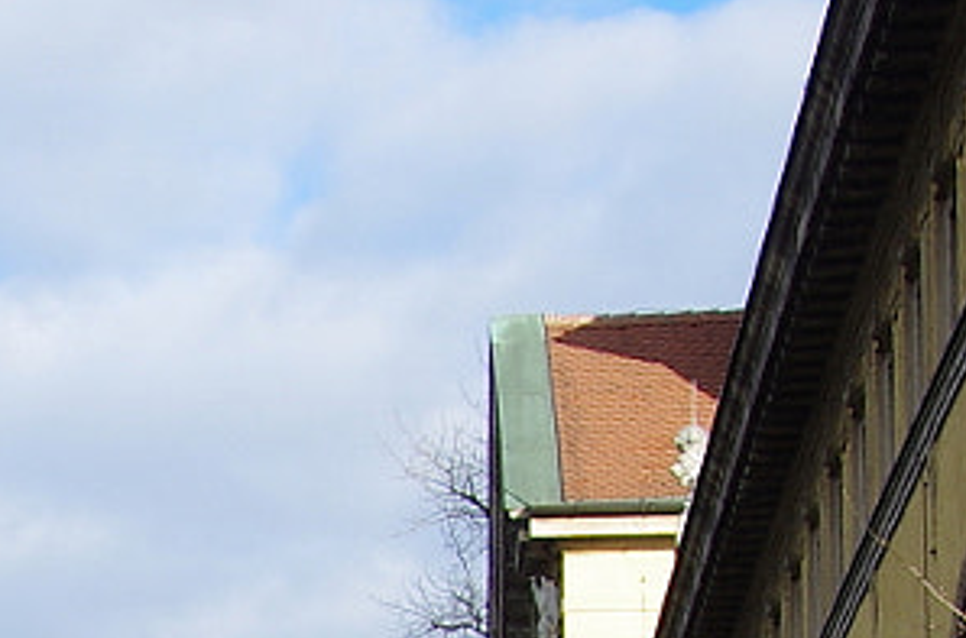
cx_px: -943
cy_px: 1642
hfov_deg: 9.4
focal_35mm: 206
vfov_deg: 6.3
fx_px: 5513
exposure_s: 1/250
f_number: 5.6
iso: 100
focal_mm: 20
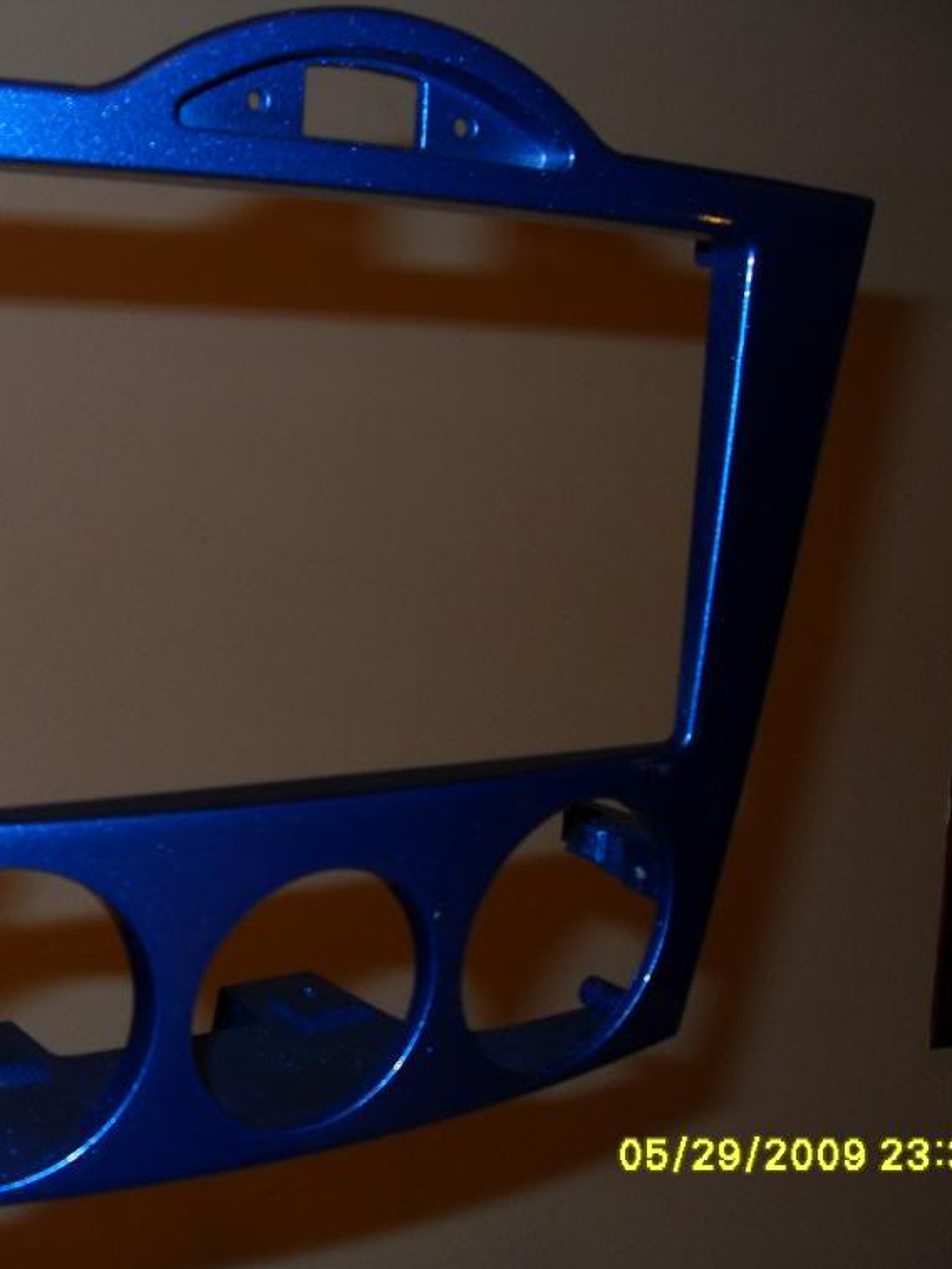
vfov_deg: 41.2
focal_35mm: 46
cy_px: 637
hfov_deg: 31.0
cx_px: 241
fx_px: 1686
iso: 100
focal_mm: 6.3
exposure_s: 1/45
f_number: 2.8
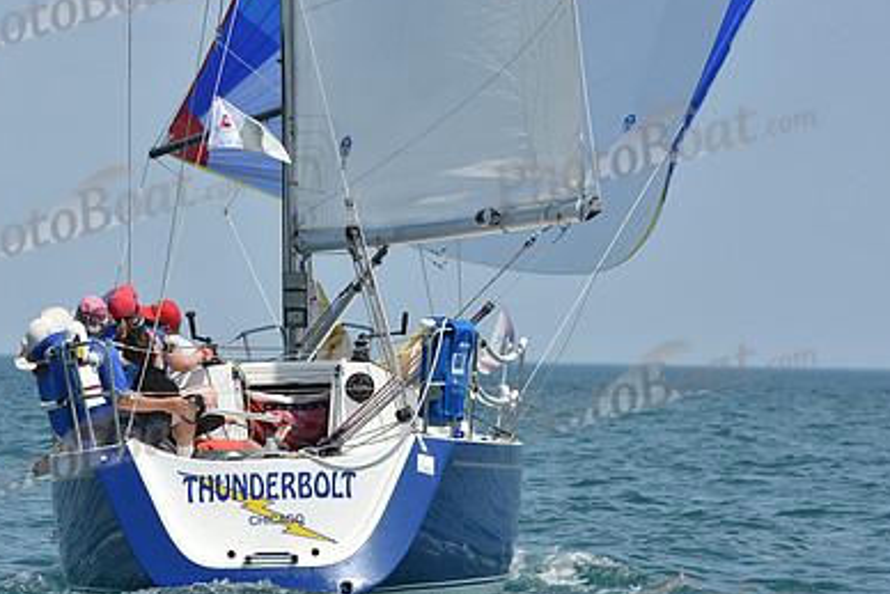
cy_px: 302
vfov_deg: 4.6
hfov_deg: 6.9
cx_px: 376
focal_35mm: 299
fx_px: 7394
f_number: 9
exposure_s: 1/1250
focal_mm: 200
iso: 250
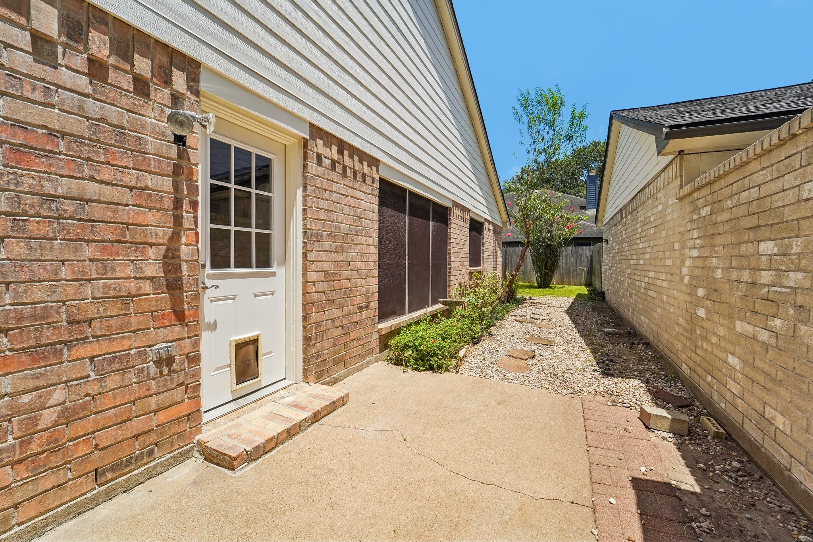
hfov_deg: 104.3
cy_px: 271
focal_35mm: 14
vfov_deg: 81.2
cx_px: 406
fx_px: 316
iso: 500
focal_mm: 14
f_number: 8
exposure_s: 1/1600
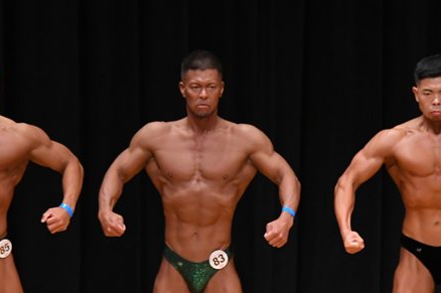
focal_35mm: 478
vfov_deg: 2.9
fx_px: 5849
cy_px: 259
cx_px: 209
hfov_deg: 4.3
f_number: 5.6
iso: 3200
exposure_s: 1/400
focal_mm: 180
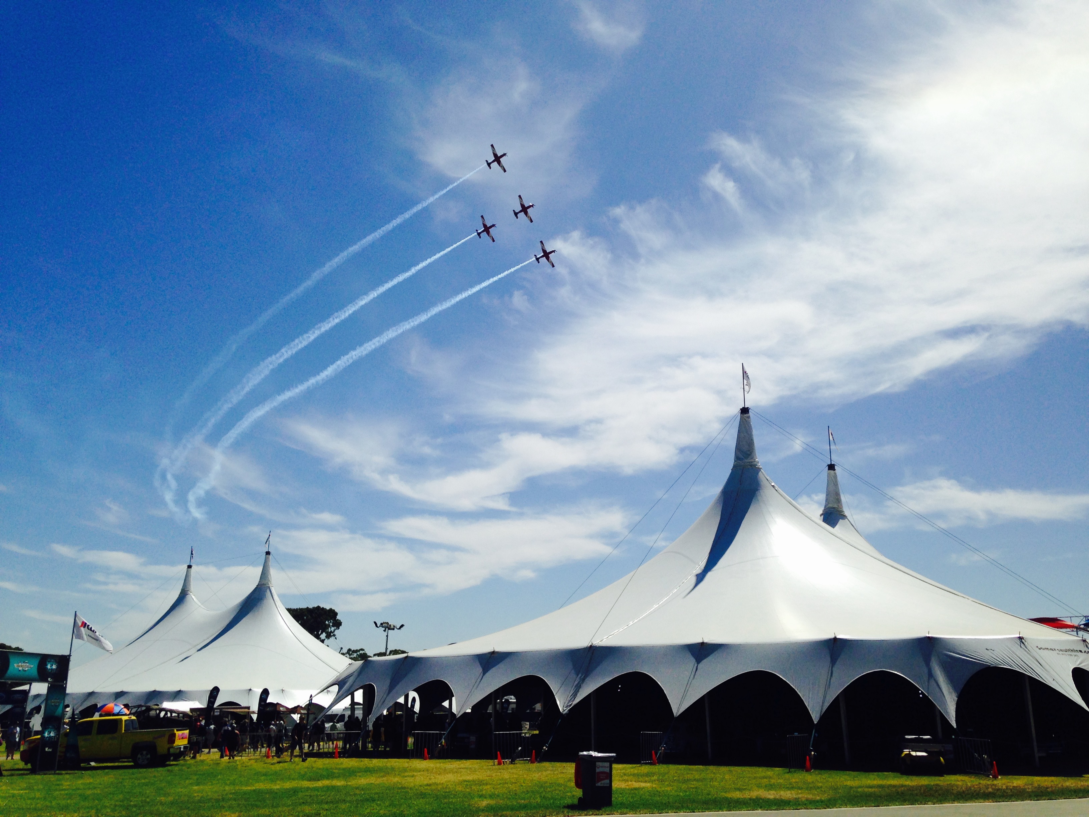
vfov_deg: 42.9
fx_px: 1038
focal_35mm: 33
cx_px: 544
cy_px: 408
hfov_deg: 55.4
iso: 50
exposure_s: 1/4926
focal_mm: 4.12
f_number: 2.4
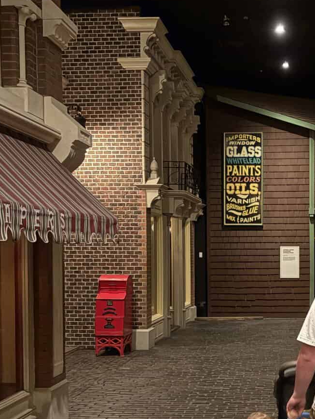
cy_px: 266
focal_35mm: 51
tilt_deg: -1.6
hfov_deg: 27.7
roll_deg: +0.3
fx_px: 618
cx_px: 271
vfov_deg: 37.2
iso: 1250
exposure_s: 1/20
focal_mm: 5.96
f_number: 1.6
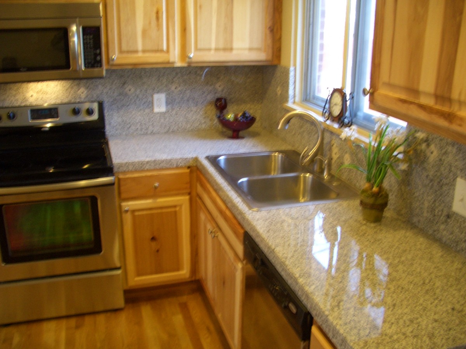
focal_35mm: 35
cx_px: 233
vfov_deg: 40.7
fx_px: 471
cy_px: 174
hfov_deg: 52.6
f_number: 2.6
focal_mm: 5.8
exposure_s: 1/10
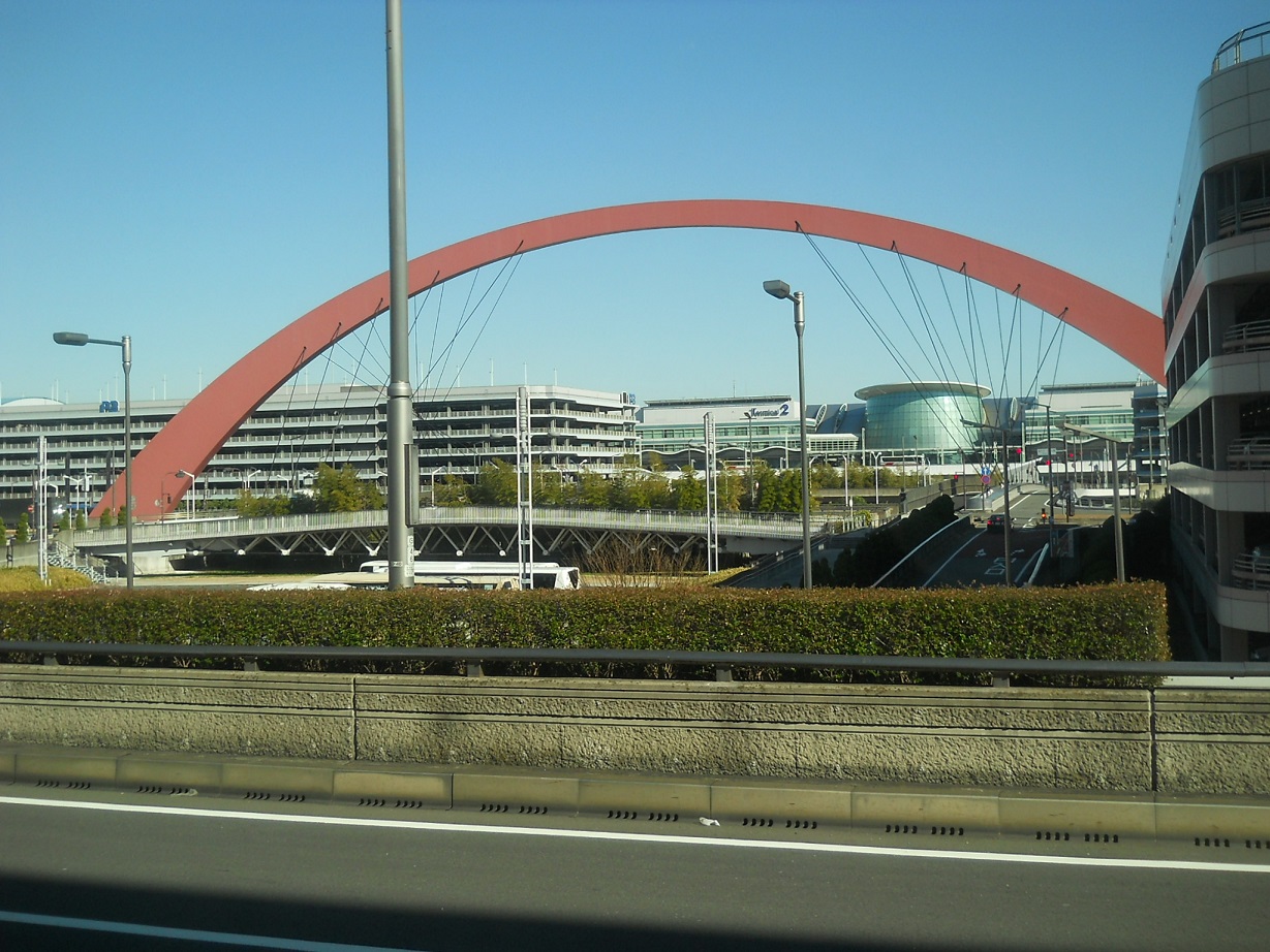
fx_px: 1504
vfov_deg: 35.1
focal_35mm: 41
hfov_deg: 45.8
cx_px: 635
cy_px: 476
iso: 80
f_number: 5.5
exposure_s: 1/160
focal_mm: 6.72
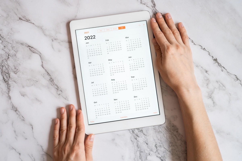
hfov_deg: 39.6
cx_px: 121
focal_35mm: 50
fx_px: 336
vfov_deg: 26.9
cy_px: 80
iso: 400
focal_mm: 50
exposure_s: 1/20
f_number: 4
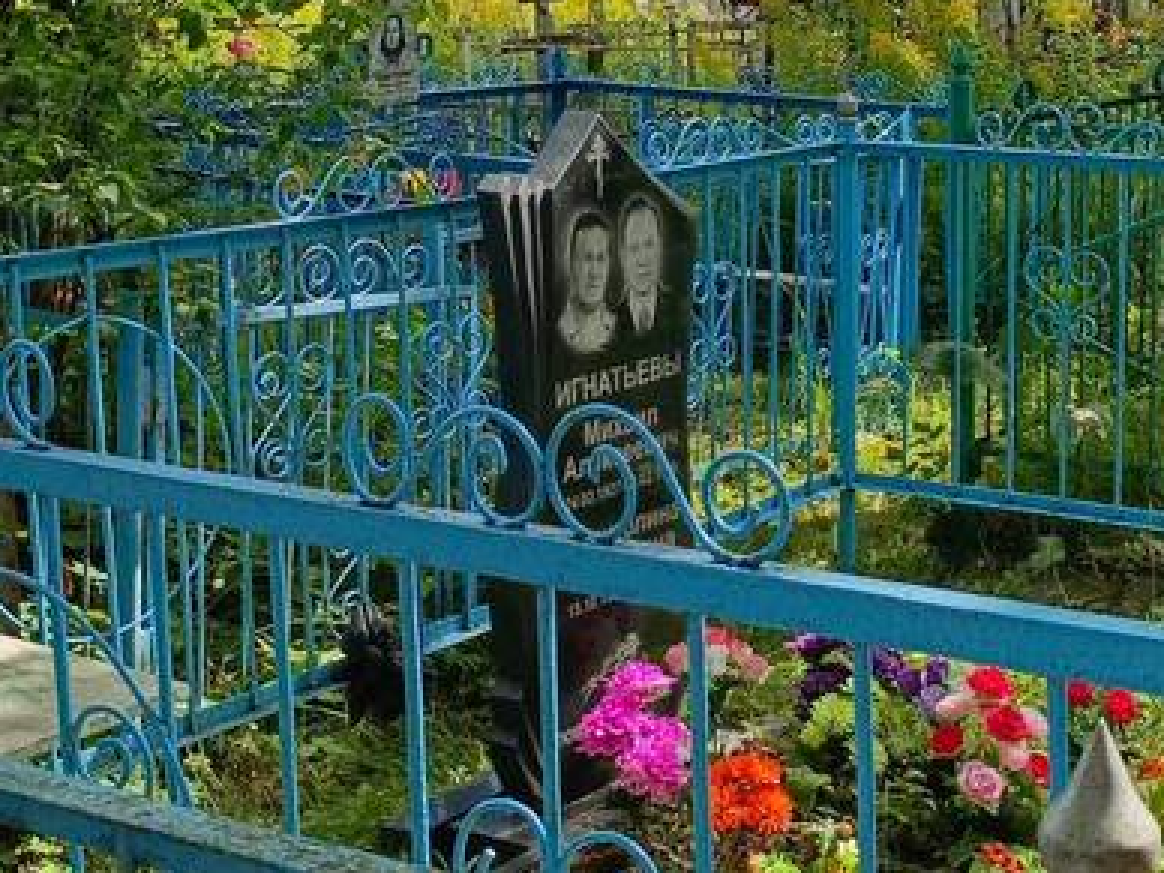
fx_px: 2219
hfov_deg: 29.2
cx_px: 759
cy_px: 306
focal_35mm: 66
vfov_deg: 22.2
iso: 111
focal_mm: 4.76
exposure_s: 1/661
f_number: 1.69
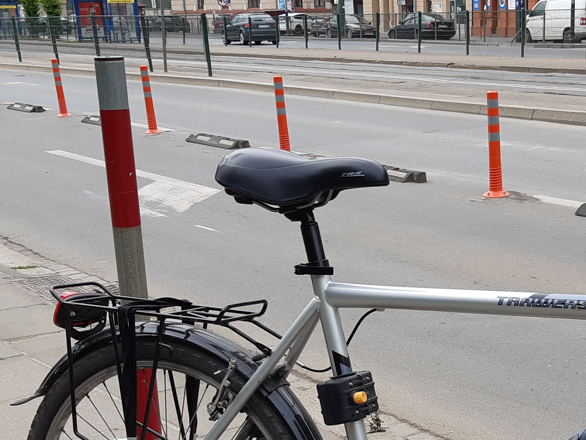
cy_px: 357
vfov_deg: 24.0
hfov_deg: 31.4
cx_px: 460
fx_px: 1016
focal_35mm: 60
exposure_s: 1/645
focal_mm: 3.92
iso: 40
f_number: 1.7
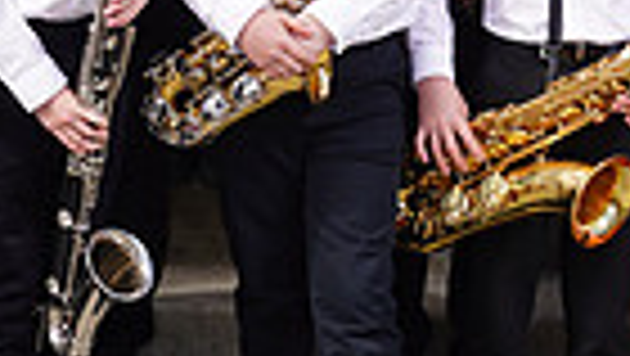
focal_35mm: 174
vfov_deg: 6.8
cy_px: -273
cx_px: -104
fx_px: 2909
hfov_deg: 12.1
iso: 100
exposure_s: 1/200
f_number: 6.3
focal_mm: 40
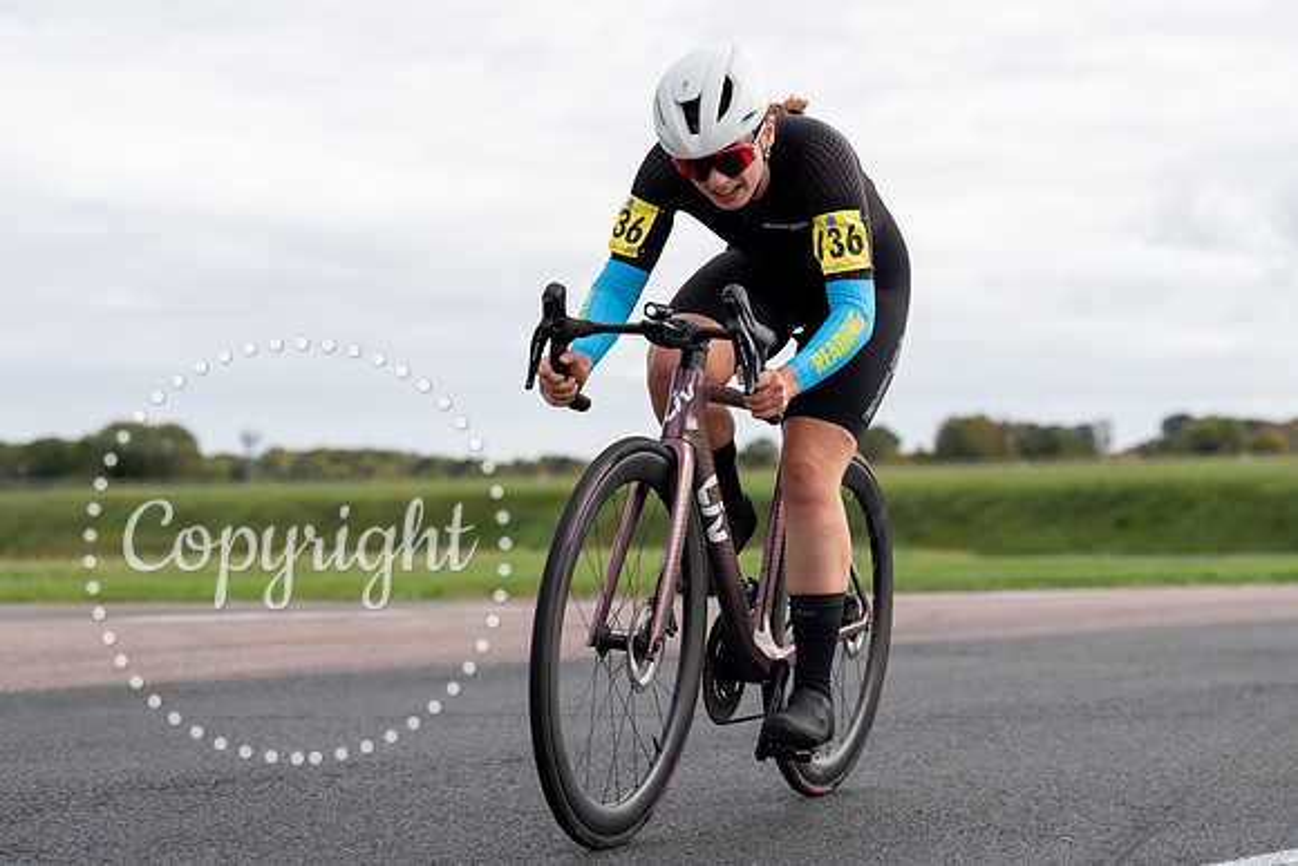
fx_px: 2946
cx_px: 713
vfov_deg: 16.7
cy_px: 391
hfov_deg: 24.8
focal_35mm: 82
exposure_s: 1/800
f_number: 3.5
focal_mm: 70
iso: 125
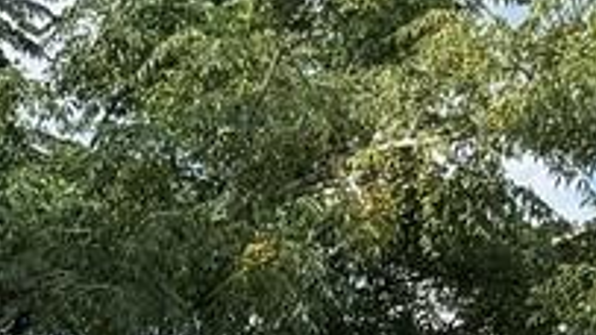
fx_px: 3254
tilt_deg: -6.7
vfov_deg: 5.4
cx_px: -1110
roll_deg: +1.5
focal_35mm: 206
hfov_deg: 8.8
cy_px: 1093
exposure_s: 1/2801
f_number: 1.78
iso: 80
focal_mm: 6.76
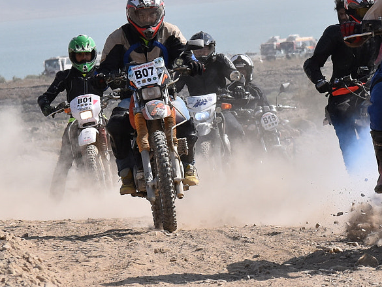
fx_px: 4790
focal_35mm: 434
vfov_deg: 3.4
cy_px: 116
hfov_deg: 4.6
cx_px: 291
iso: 400
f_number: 7.1
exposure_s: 1/2000
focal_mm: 110
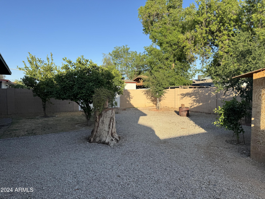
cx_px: 132
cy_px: 100
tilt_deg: -2.6
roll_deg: +0.1
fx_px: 184
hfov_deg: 71.6
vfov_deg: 56.8
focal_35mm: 24
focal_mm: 6.76
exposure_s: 1/2174
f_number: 1.78
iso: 80
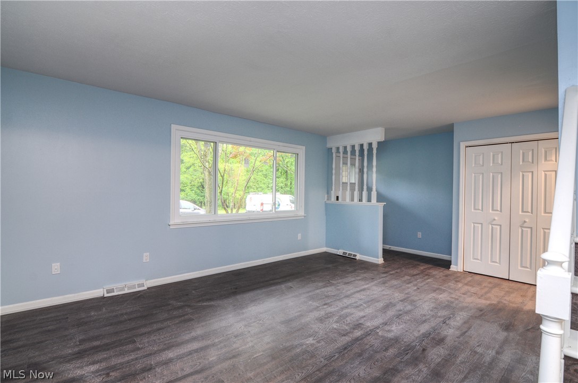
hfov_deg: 95.1
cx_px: 289
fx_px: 265
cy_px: 192
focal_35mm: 16
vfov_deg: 71.9
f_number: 8
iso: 500
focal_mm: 11
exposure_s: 1/8
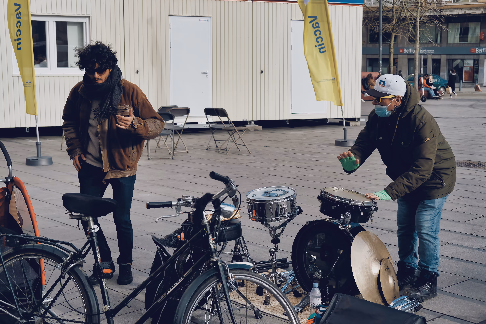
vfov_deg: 25.1
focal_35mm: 54
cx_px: 242
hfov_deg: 36.9
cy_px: 161
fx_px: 729
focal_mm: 35
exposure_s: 1/1800
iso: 800
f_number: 5.6
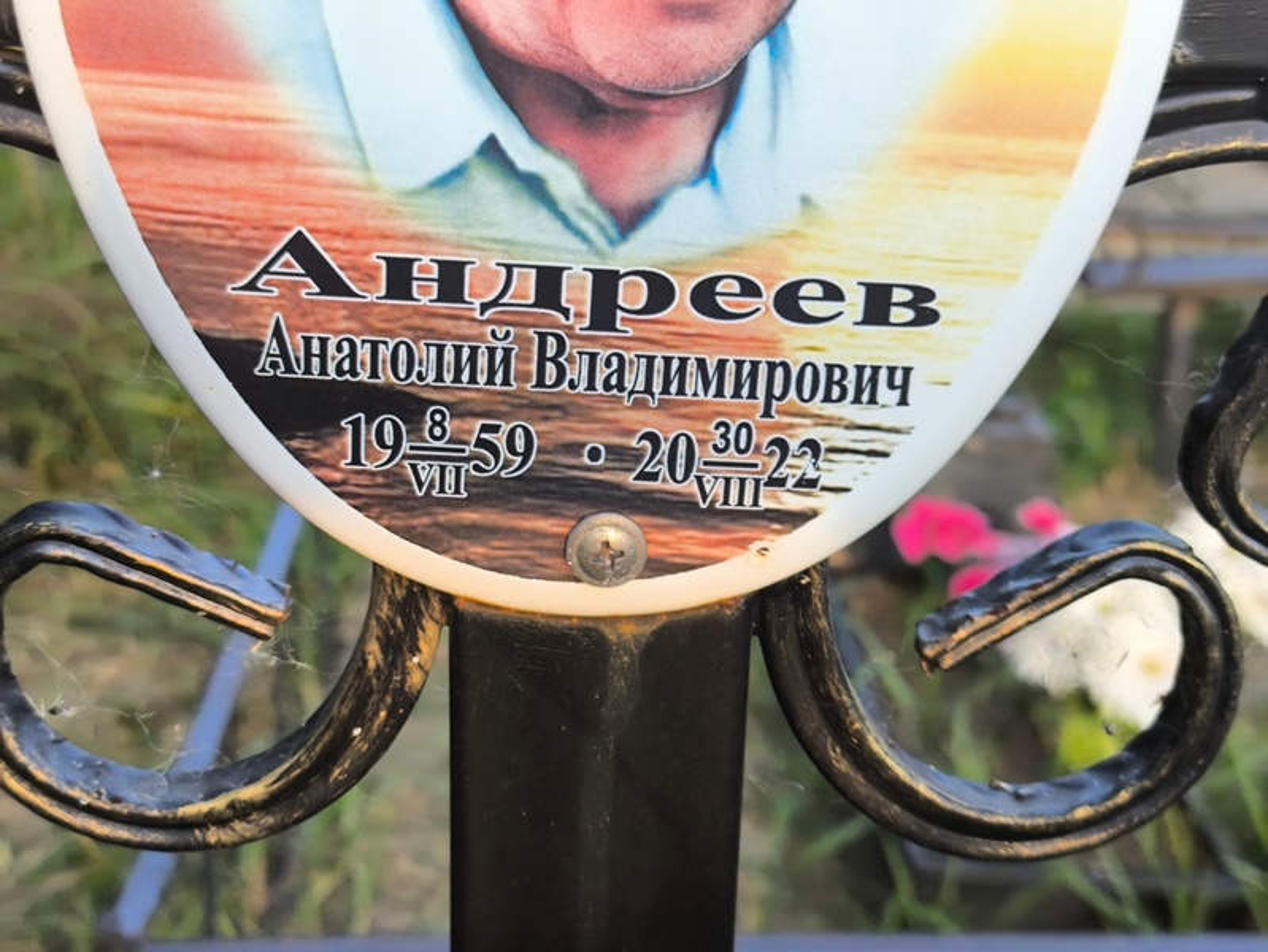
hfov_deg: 38.2
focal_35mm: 50
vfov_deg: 29.1
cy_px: 476
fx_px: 1832
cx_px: 634
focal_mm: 4.71
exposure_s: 1/120
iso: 80
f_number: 1.7
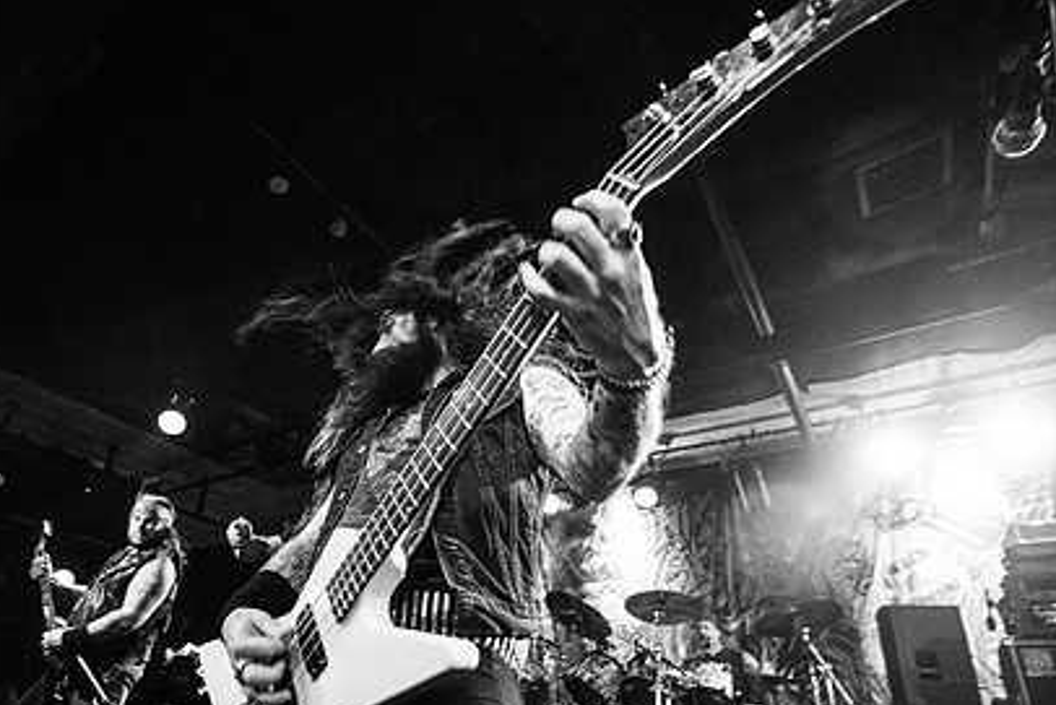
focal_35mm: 20
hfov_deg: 82.5
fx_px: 587
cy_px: 454
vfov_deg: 60.9
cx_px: 401
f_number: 3.2
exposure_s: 1/125
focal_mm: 14
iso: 3200
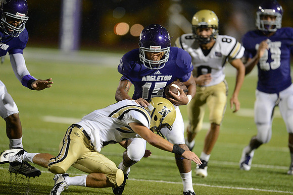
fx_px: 3256
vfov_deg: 3.4
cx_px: 146
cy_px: 98
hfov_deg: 5.2
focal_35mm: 400
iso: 5000
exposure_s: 1/1000
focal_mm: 400
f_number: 2.8
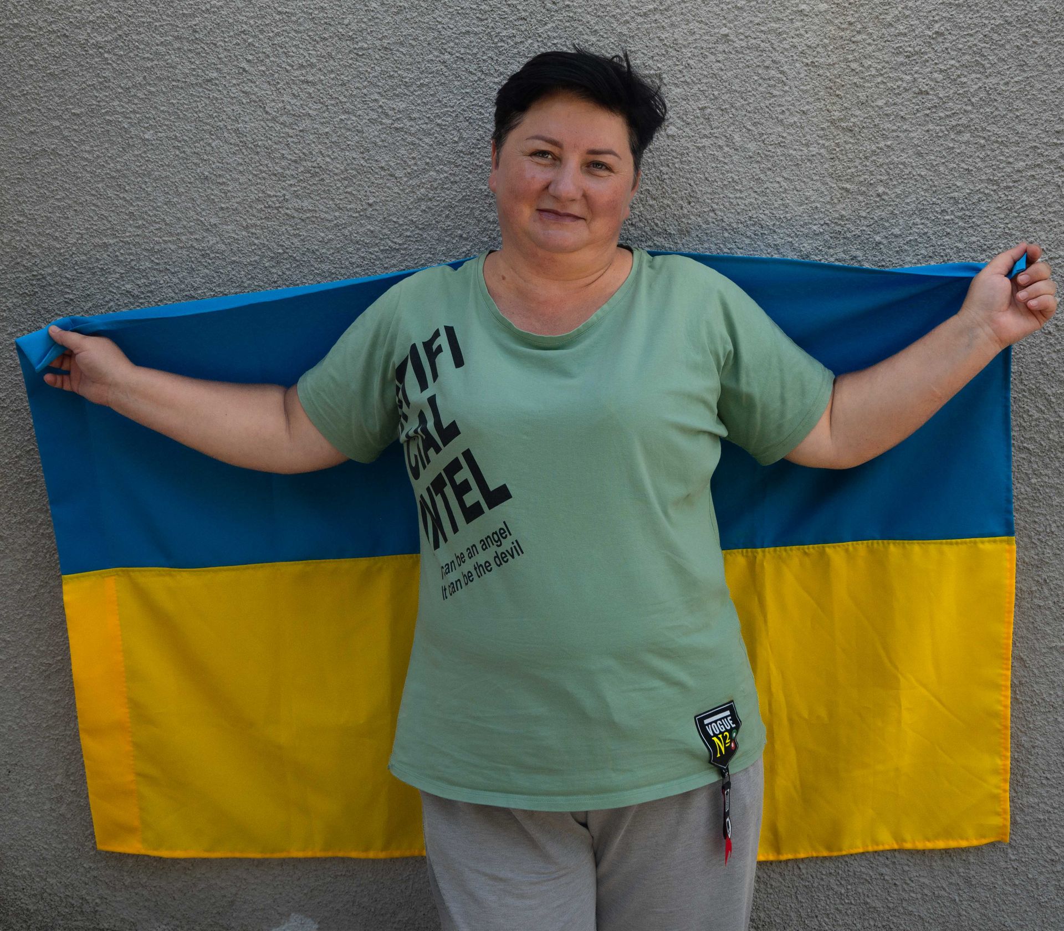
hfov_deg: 41.4
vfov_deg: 36.6
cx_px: 477
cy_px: 428
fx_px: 1407
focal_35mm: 43
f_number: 8
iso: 800
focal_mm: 33.5
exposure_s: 1/800
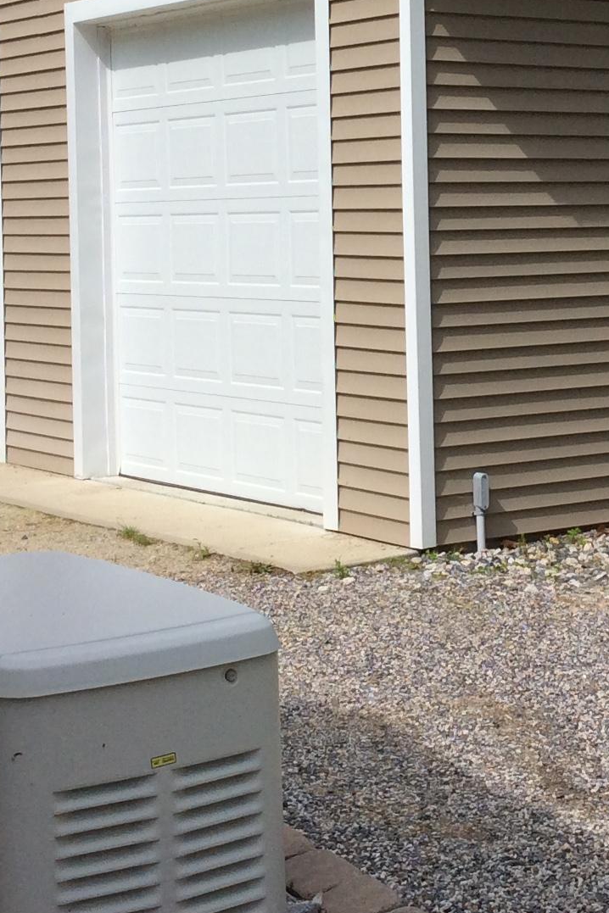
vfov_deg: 25.1
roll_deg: +1.4
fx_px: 2030
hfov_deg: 16.9
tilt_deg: +0.1
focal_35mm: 80
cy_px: 227
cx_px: 495
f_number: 2.4
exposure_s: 1/2119
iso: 32
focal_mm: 3.3
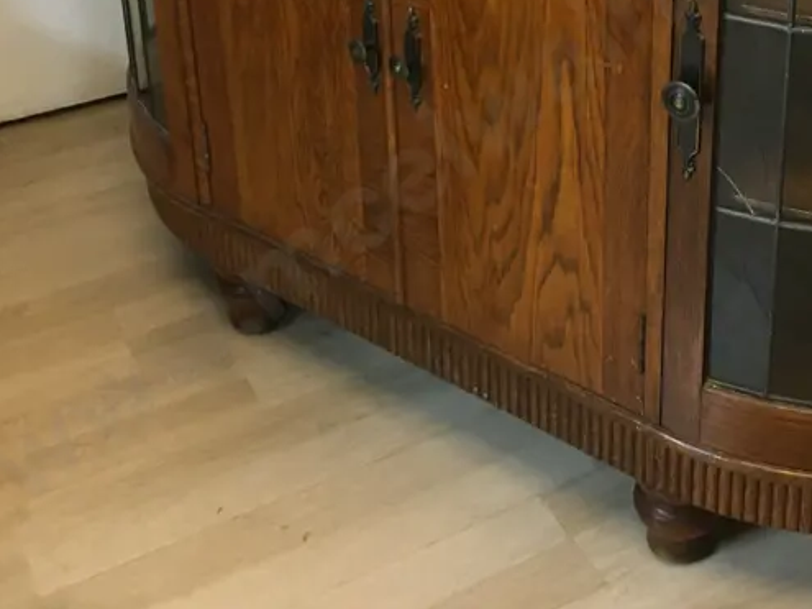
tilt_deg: -21.7
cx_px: 676
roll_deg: -2.1
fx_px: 1407
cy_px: -18
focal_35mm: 60
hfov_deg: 31.2
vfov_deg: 23.3
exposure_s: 1/33
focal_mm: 4.15
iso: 200
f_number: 2.2
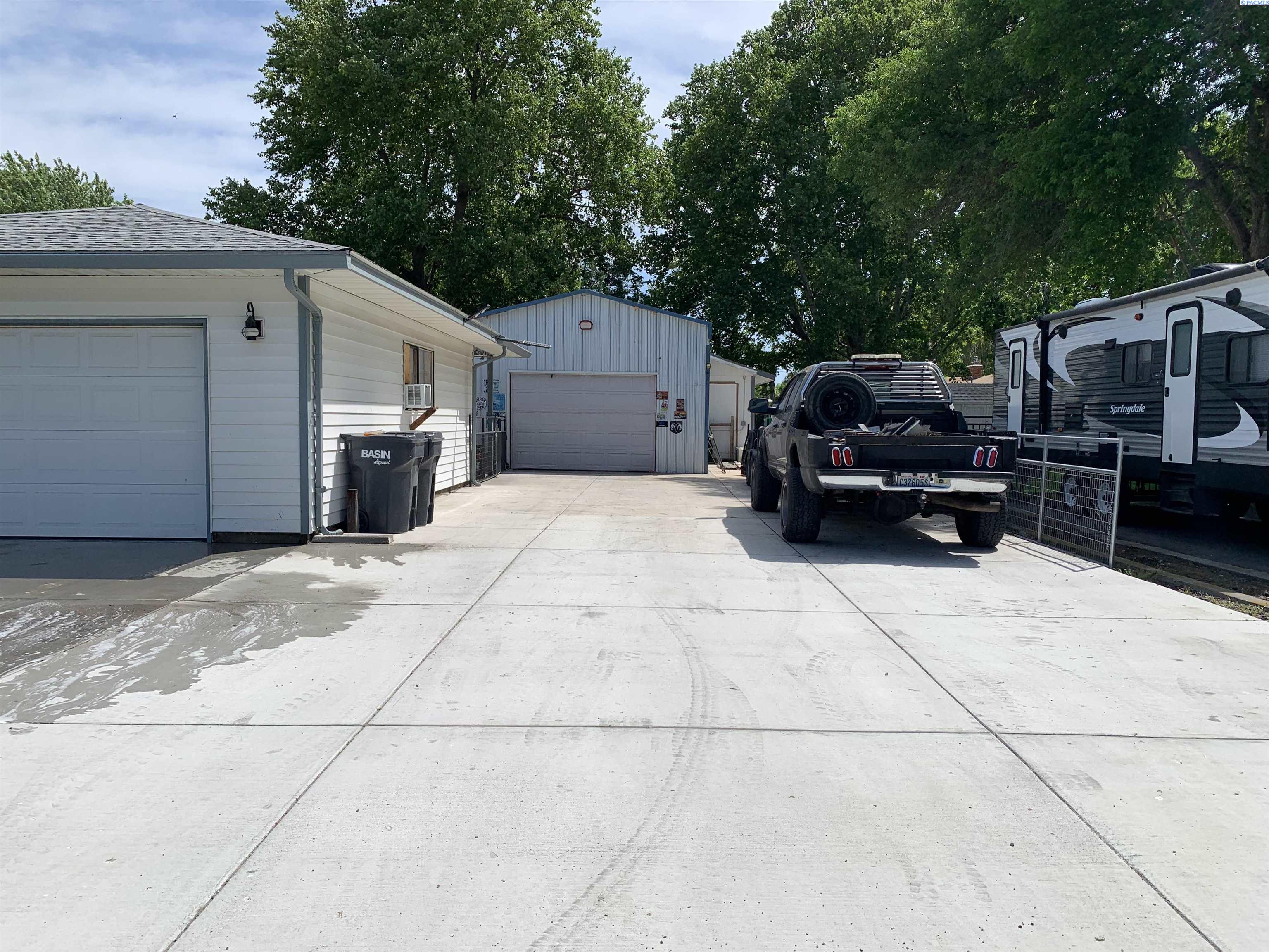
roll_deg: -0.6
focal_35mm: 26
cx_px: 634
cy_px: 476
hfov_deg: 67.3
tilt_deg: -4.4
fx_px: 953
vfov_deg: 53.1
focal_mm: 4.25
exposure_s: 1/3401
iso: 25
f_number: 1.8
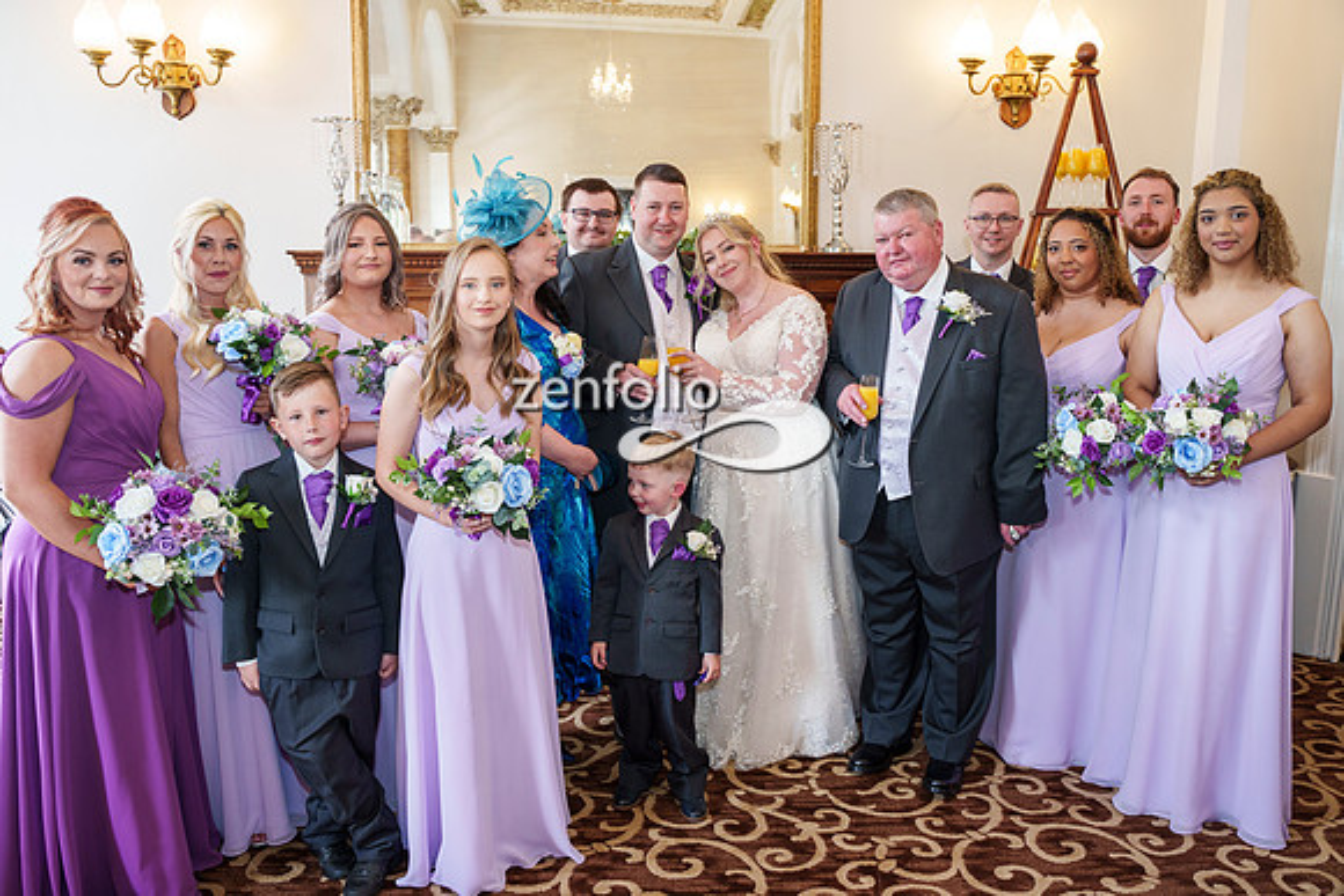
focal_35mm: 28
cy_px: 448
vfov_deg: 45.9
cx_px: 672
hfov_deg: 64.8
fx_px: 1058
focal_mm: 28
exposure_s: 1/125
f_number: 3.5
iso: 640
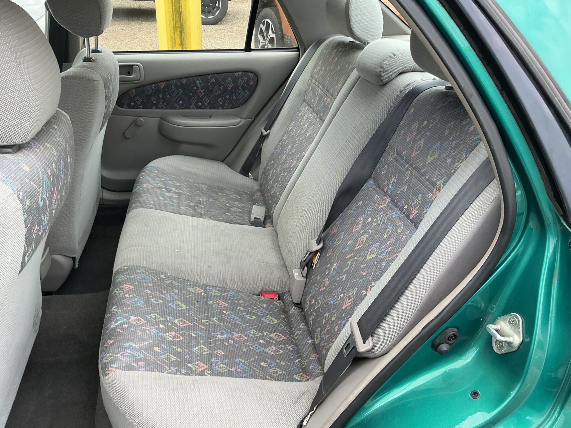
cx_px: 286
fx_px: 478
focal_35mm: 29
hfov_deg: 61.7
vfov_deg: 48.2
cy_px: 214
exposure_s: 1/120
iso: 64
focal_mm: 3
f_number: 1.8
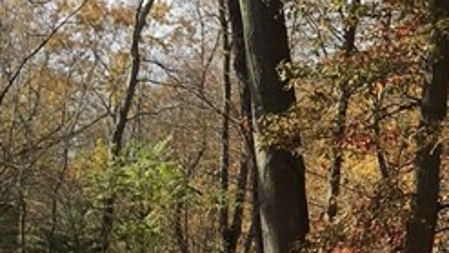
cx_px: 813
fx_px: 1560
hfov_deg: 14.4
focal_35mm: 131
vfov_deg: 9.2
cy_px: 217
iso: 25
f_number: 2.2
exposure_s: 1/754
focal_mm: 4.15
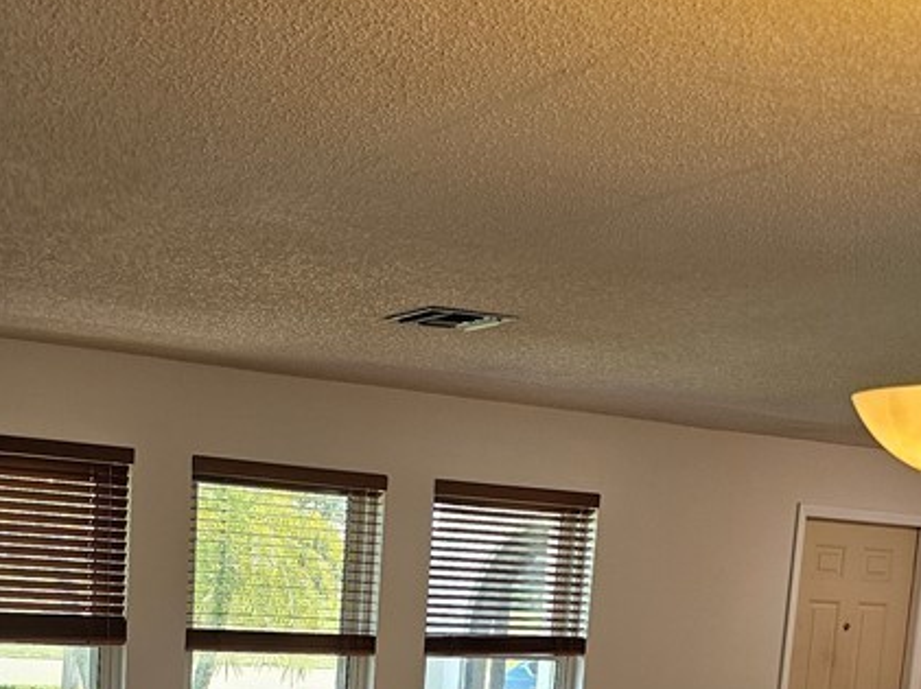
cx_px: 431
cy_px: 790
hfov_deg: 34.4
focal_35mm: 56
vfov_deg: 24.1
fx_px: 1489
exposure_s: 1/120
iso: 160
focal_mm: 6.3
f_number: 1.7
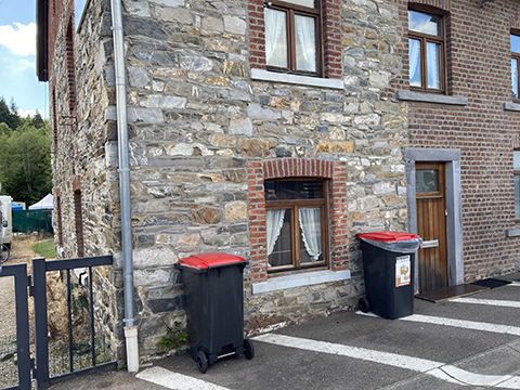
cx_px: 260
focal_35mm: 28
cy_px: 195
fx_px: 421
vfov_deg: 49.7
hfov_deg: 63.4
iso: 20
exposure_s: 1/309
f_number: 1.8
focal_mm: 3.99
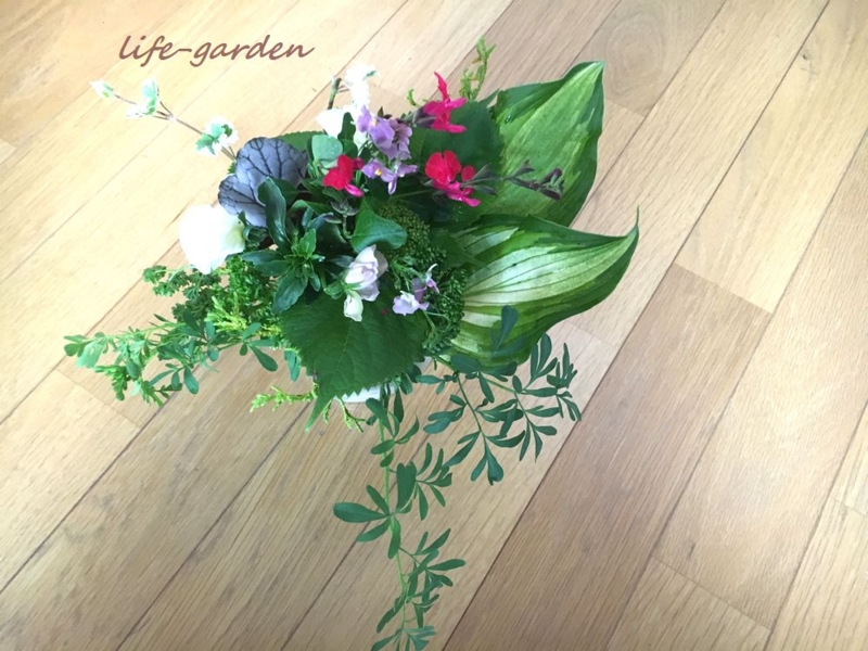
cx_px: 434
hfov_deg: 61.7
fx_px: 727
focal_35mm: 29
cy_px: 326
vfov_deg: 48.2
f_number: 2.2
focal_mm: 4.15
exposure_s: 1/17
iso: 250
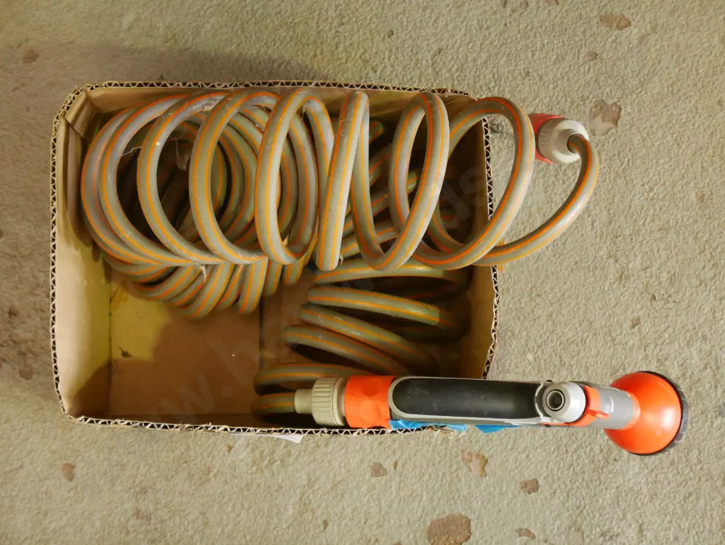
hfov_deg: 30.3
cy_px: 272
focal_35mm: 64
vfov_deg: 22.9
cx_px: 362
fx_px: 1341
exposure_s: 1/30
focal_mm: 32
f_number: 5.6
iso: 3200
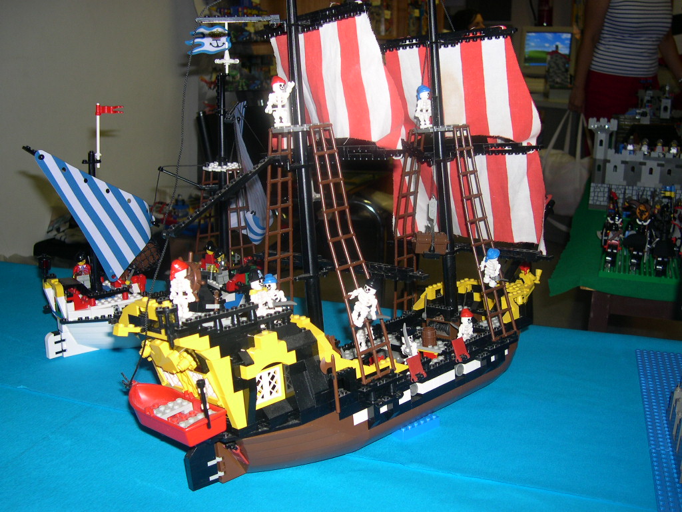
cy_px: 256
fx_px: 749
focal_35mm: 38
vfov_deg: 37.7
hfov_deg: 49.0
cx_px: 341
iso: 100
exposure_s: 1/60
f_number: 2.8
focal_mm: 8
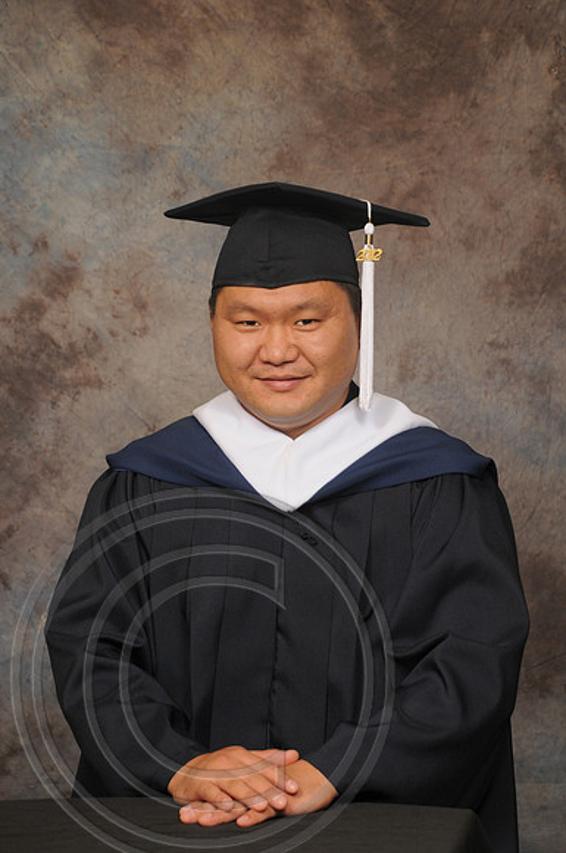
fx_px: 2483
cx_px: 283
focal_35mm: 105
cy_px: 426
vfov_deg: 19.5
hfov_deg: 13.0
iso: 200
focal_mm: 70
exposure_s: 1/60
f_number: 5.6
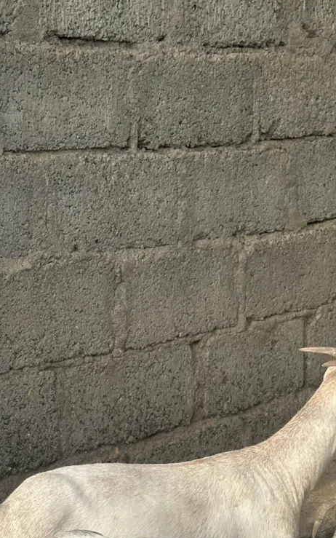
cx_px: 243
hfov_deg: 13.9
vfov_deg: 21.7
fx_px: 1377
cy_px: 456
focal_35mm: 94
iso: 64
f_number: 1.78
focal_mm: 6.86
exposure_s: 1/1848
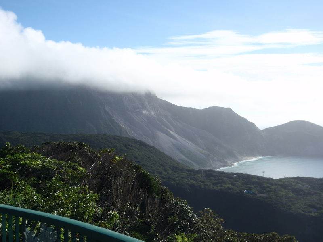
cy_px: 121
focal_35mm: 49
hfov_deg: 38.9
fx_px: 457
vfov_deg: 29.7
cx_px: 162
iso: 64
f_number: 6.3
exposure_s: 1/200
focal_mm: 8.89
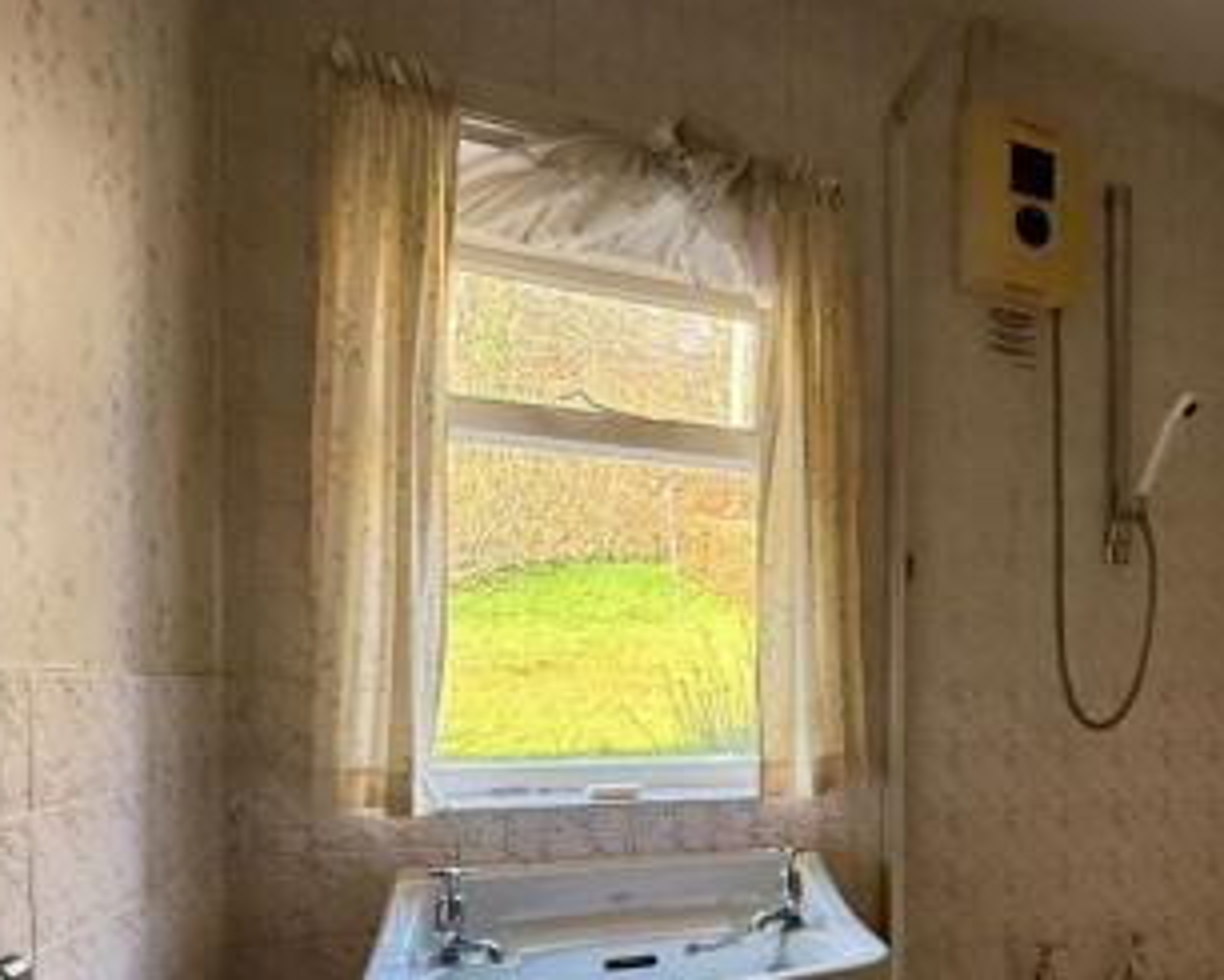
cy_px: 702
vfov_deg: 53.1
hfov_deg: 60.5
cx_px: 986
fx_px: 942
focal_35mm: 26
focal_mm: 2.22
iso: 200
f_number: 2.2
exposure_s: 1/99
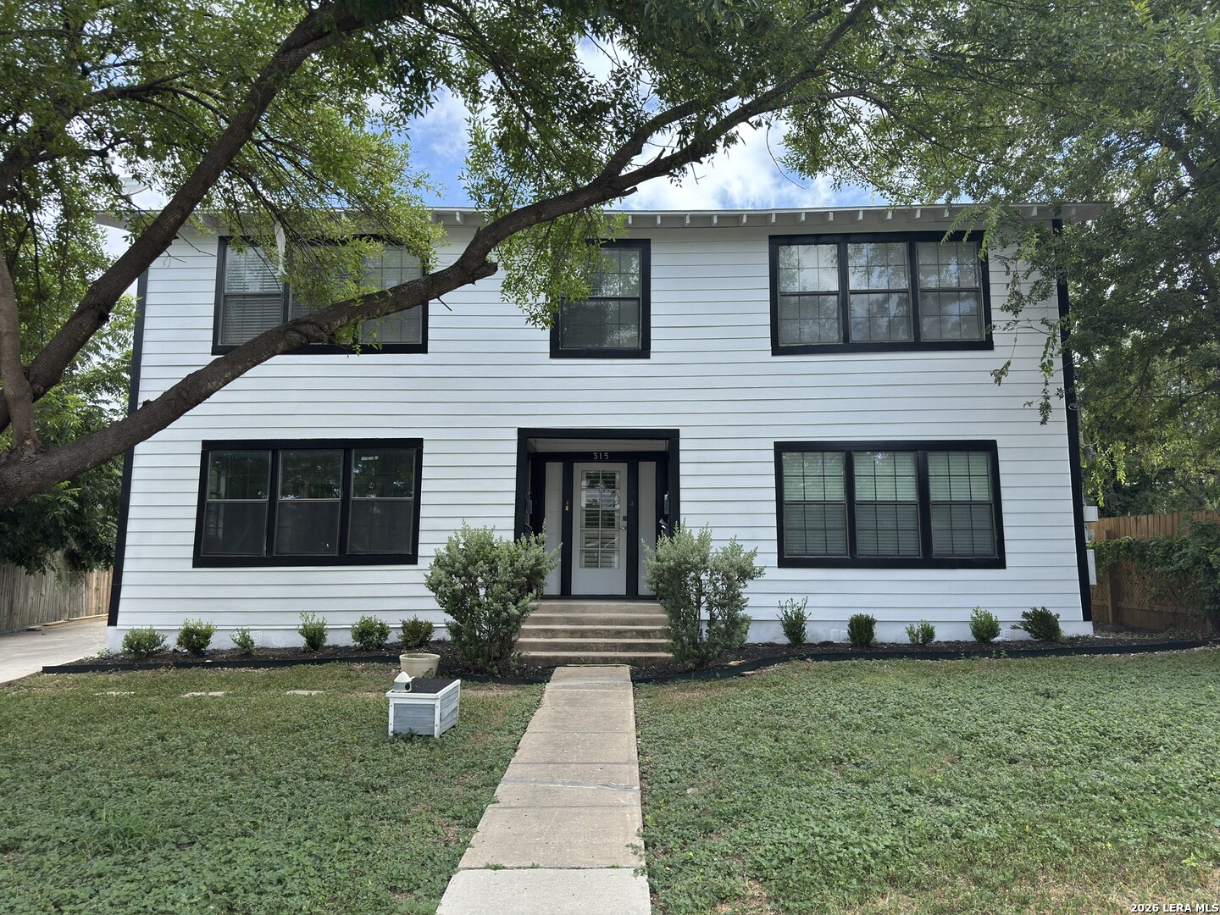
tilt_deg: +7.8
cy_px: 458
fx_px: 846
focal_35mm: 24
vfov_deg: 56.8
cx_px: 610
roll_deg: +0.2
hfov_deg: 71.6
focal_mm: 6.76
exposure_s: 1/1538
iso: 100
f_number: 1.78
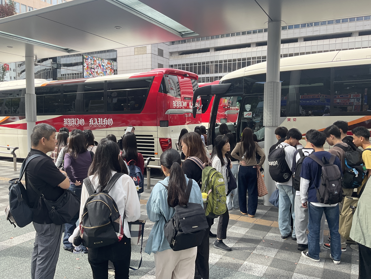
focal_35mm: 29
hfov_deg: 61.7
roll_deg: +0.0
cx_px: 186
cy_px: 140
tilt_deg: -5.0
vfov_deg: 48.2
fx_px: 311
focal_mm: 3
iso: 16
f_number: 1.8
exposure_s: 1/297
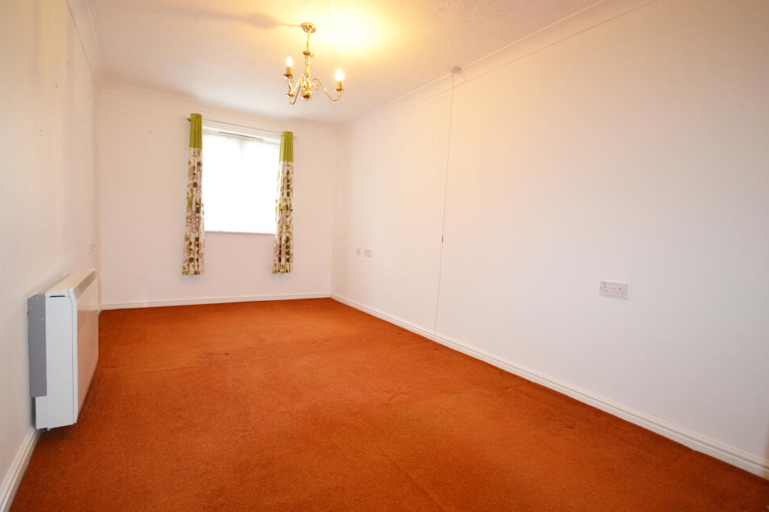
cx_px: 361
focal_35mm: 16
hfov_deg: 96.6
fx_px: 342
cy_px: 257
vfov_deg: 73.7
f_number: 4
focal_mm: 10
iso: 1400
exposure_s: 1/60
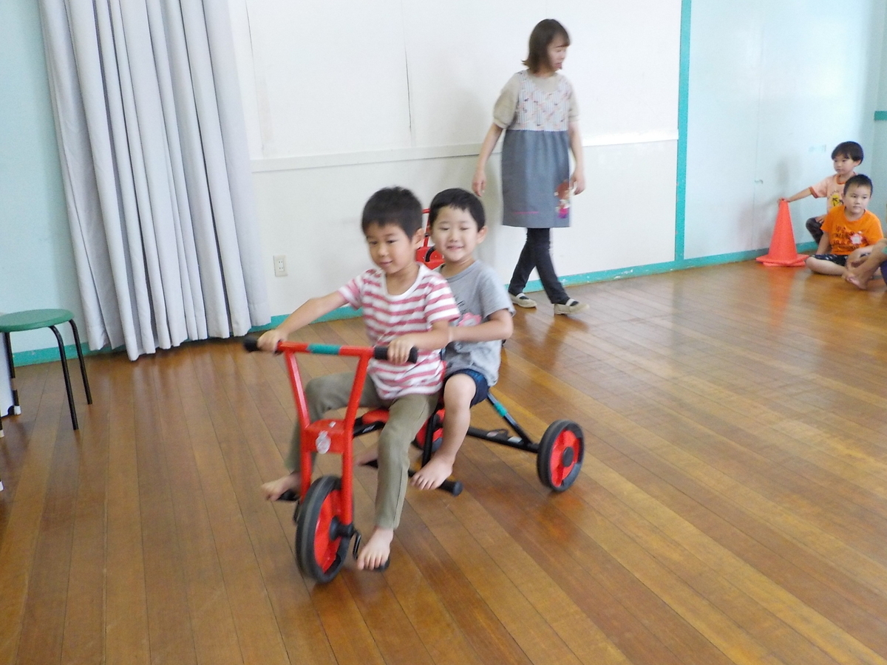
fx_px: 769
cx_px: 444
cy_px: 332
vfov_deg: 46.8
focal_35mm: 30
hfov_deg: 60.0
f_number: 3.3
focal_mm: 4.1
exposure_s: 1/30
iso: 320
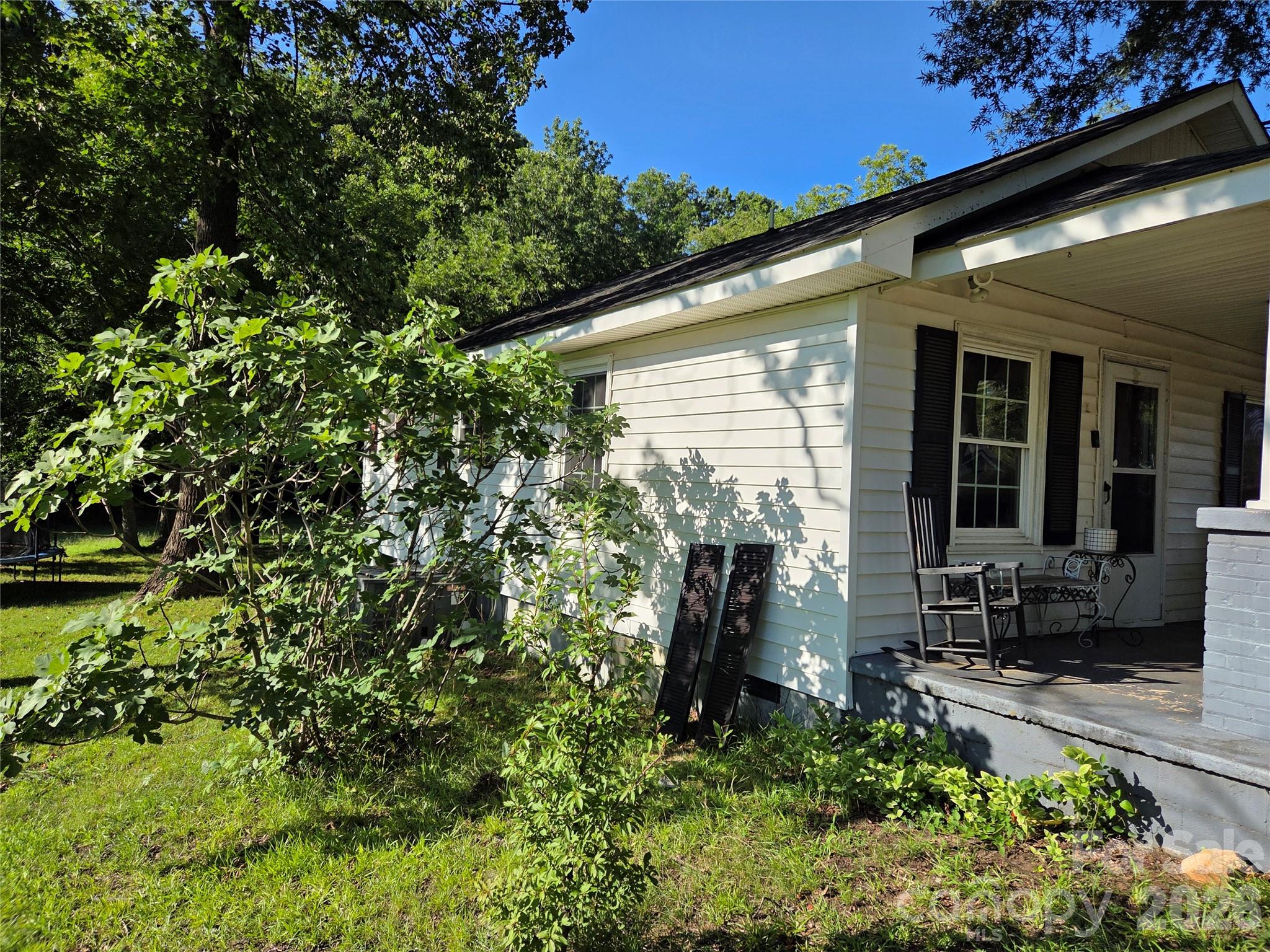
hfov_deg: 73.9
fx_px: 844
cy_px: 476
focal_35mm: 23
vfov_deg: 58.9
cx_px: 635
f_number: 1.8
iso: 80
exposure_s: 1/6217
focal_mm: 5.4
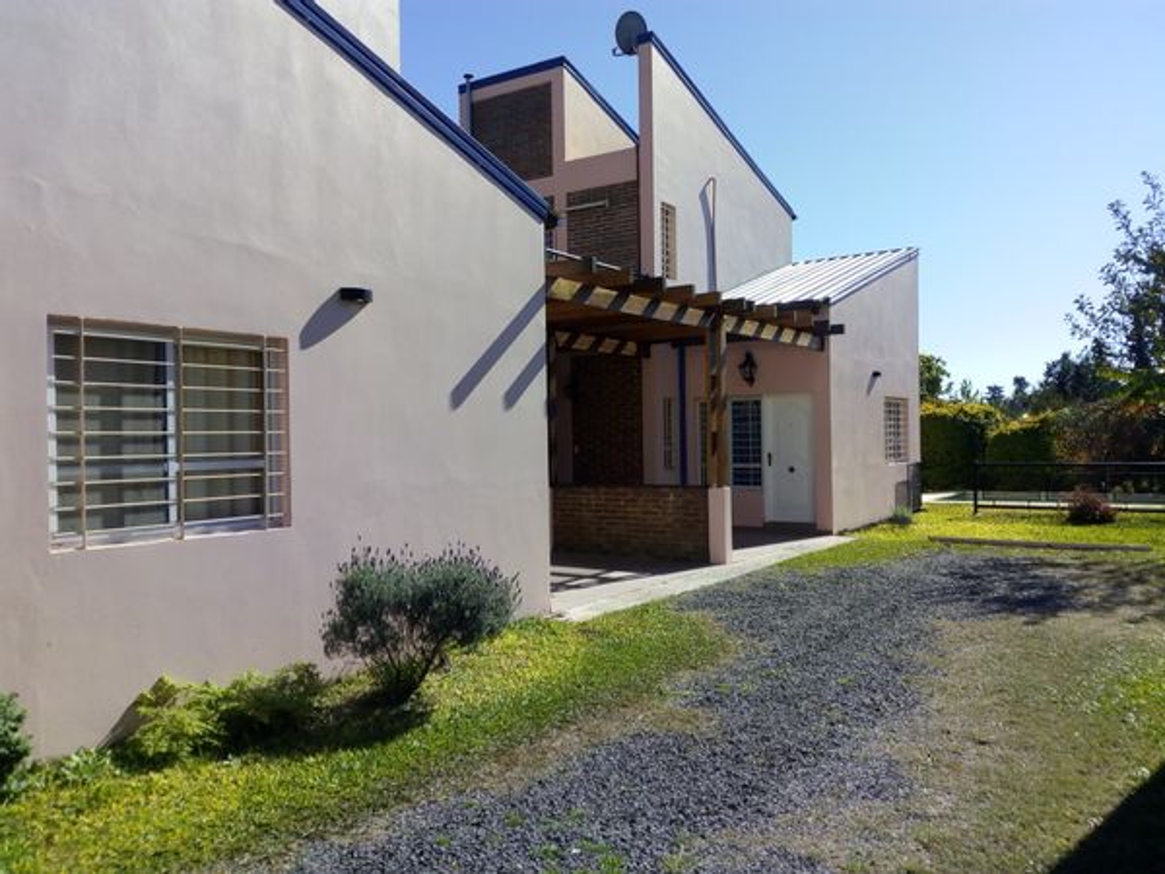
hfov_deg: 65.3
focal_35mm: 27
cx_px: 582
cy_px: 437
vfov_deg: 51.4
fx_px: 909
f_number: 2
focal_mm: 3.5
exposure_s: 1/1406
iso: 117
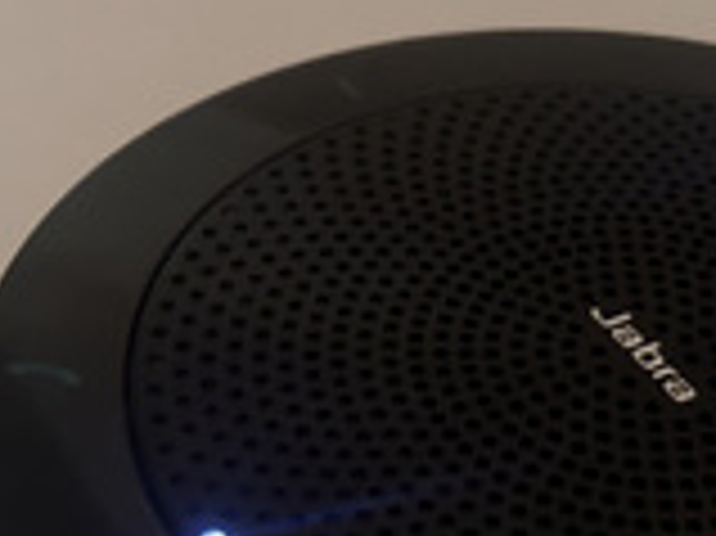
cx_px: 518
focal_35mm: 98
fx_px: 2026
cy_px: 554
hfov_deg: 19.9
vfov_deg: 14.8
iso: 500
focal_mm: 5.7
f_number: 1.5
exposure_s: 1/25
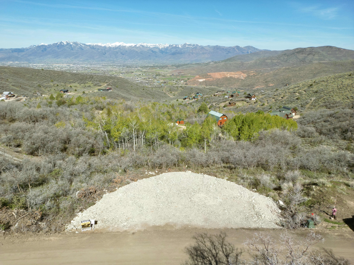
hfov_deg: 71.6
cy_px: 132
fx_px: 245
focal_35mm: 24
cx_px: 177
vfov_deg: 56.8
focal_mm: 6.72
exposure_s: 1/2500
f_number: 1.7
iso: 100
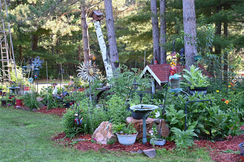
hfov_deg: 38.2
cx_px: 122
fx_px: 352
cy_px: 81
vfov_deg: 26.0
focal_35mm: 52
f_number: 4
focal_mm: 52
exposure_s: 1/160
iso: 400
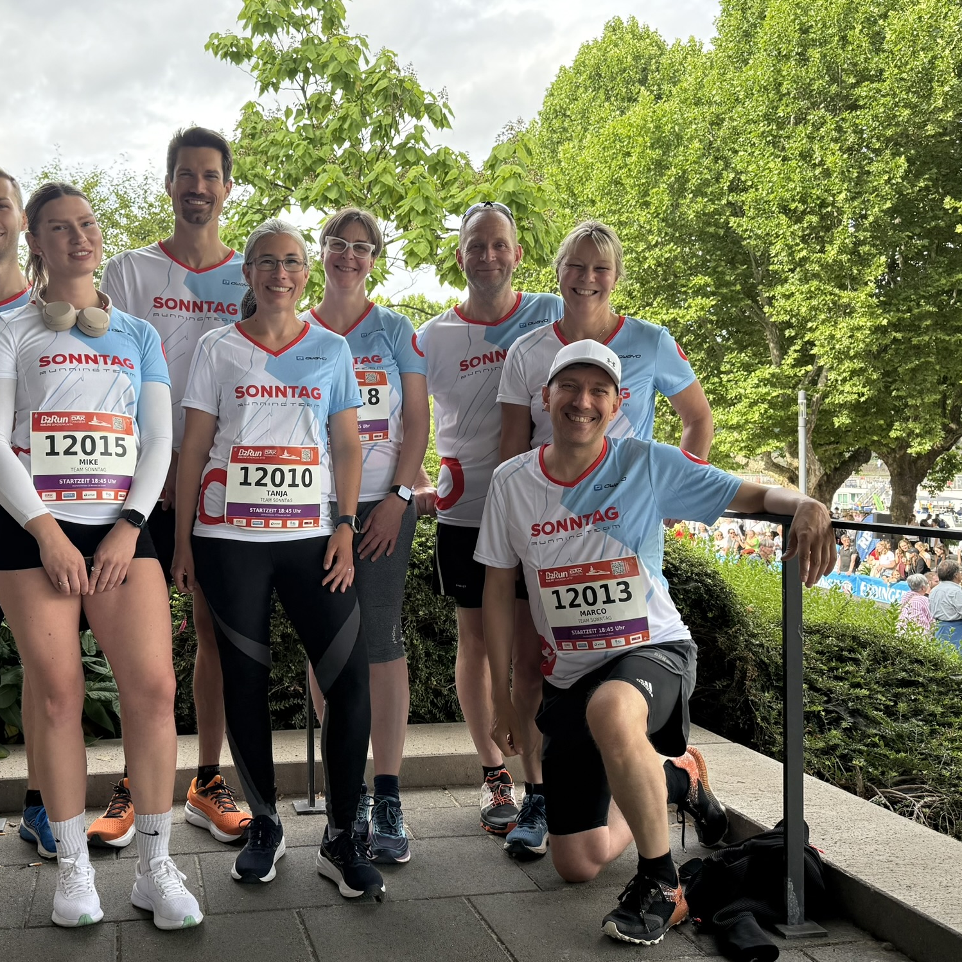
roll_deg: +0.6
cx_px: 466
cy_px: 483
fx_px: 912
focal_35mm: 29
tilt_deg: +1.1
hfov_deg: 55.6
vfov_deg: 55.6
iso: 100
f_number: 1.78
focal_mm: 6.76
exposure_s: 1/757
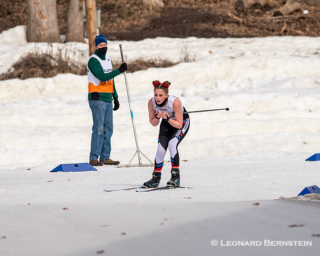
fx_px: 5607
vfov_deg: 2.6
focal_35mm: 592
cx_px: 181
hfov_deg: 3.3
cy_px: 150
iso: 400
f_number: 5
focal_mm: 300
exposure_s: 1/2500
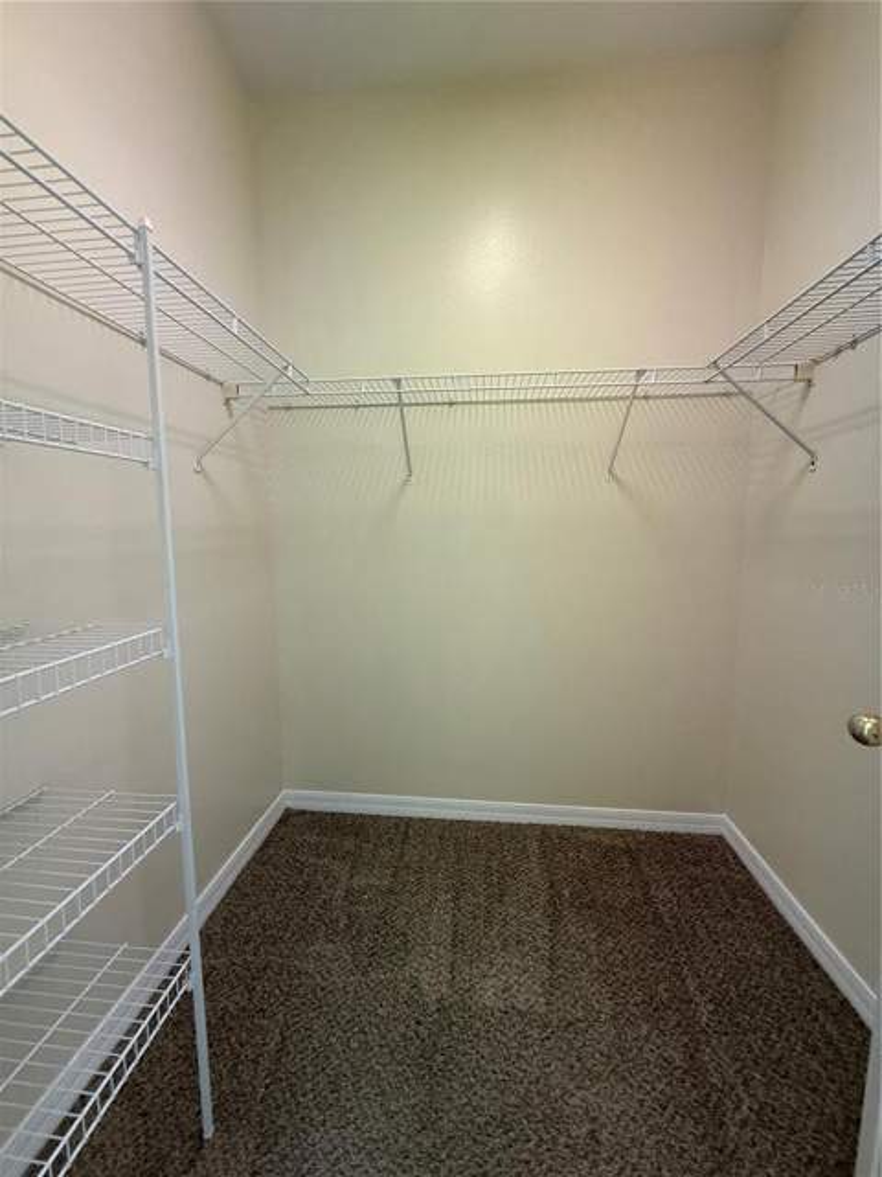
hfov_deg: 85.7
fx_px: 476
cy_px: 588
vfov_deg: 102.1
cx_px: 441
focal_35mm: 14
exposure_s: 1/85
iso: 320
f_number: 2.2
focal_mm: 2.22
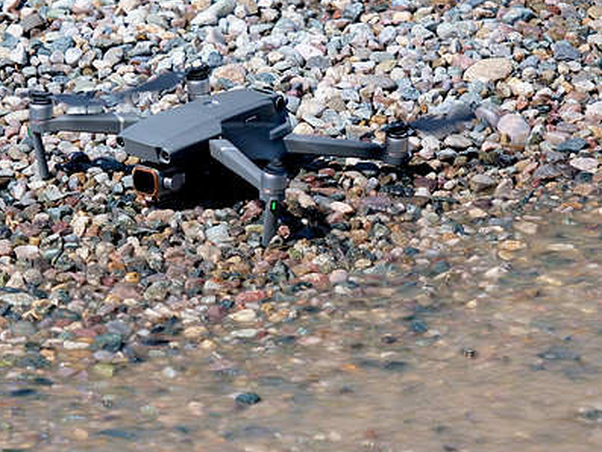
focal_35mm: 168
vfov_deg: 8.8
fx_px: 2923
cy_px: 224
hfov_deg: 11.8
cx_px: 273
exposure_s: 1/480
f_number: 5.6
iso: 125
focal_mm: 80
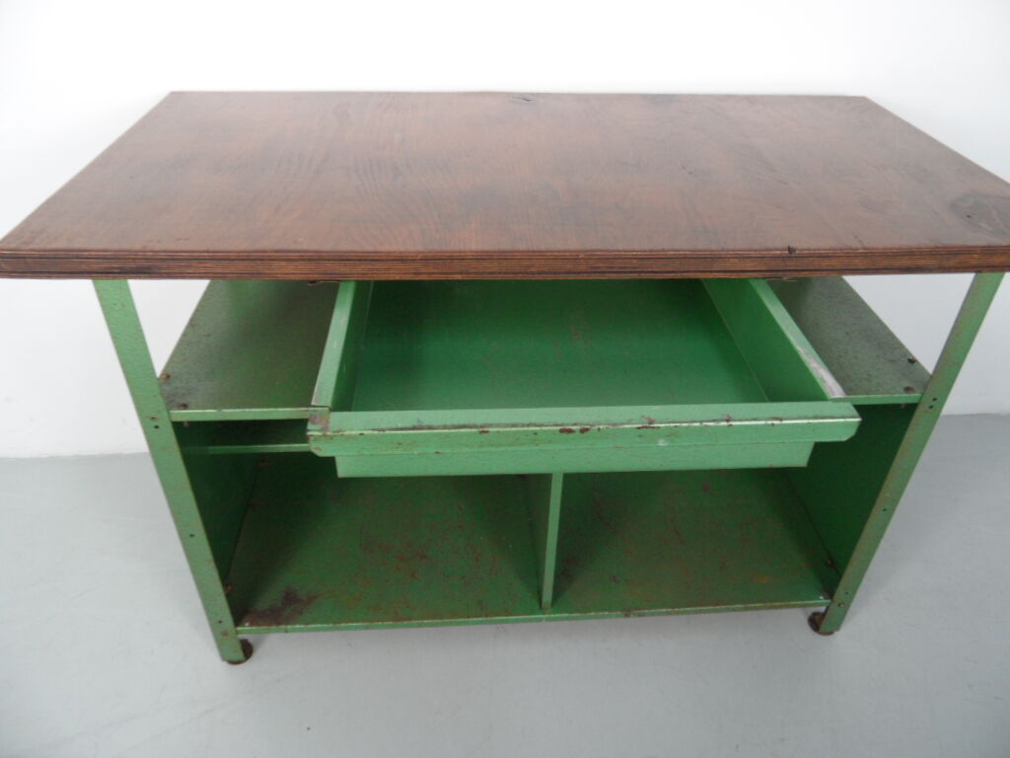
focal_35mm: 24
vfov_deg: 56.8
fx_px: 700
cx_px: 505
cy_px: 379
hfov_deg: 71.6
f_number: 3.2
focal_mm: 3.9
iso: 100
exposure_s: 1/45
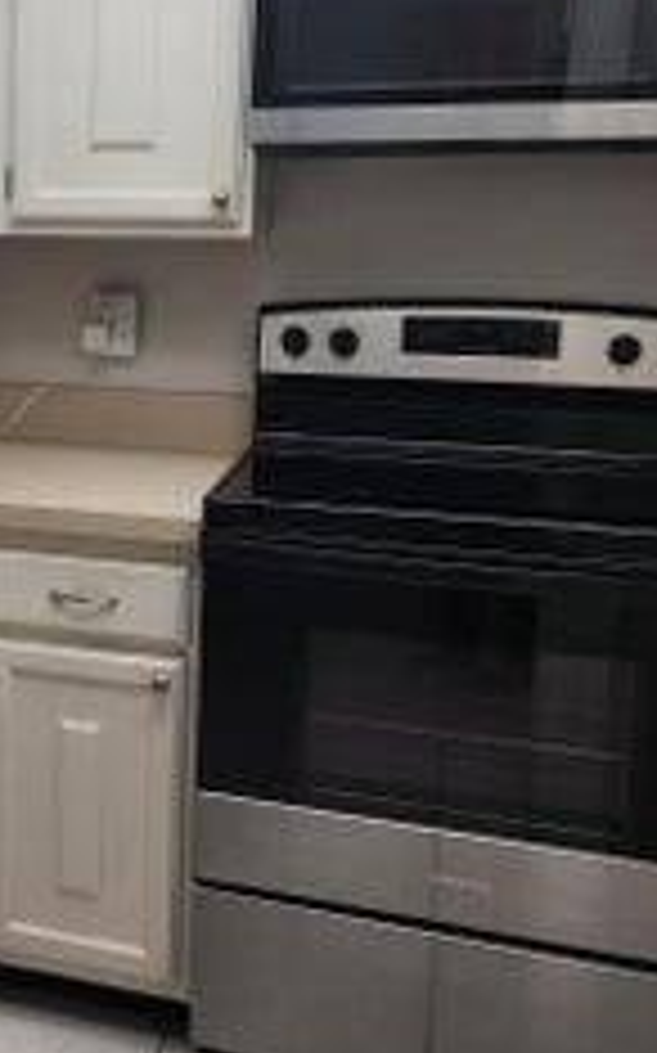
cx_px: -135
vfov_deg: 39.9
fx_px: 1434
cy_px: 374
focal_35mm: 50
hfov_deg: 23.5
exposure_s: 1/120
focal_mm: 5.4
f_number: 1.8
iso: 25
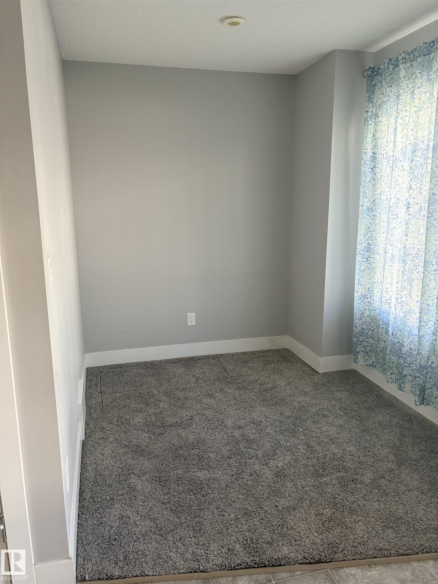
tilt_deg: -11.5
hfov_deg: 53.1
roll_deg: +0.7
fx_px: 439
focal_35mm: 26
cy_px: 292
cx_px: 219
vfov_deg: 67.3
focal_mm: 5.96
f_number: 1.6
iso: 125
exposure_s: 1/90
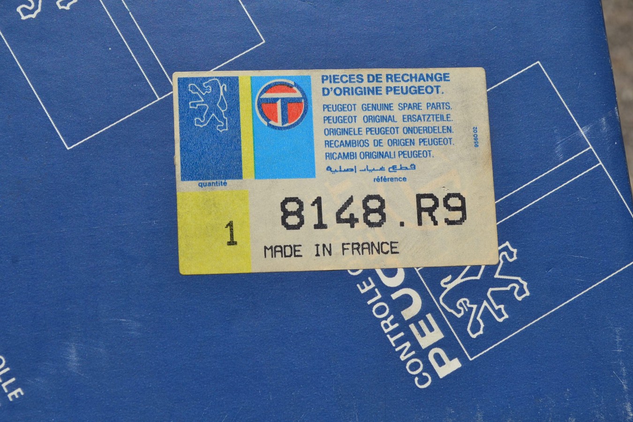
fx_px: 1451
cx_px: 316
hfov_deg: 24.6
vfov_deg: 16.6
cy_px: 211
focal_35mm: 82
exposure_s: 1/320
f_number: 9
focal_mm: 55
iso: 100
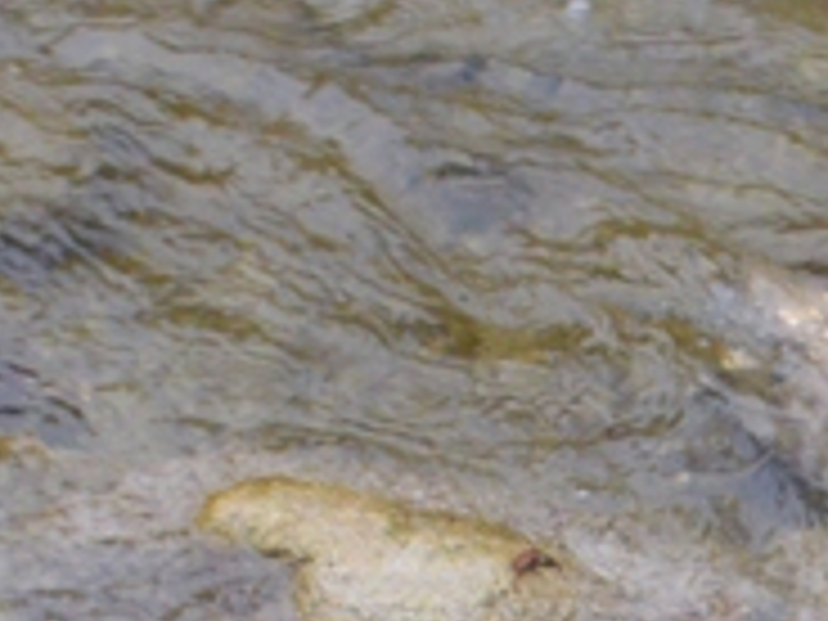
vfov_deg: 8.6
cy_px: 846
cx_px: 873
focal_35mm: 170
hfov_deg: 11.5
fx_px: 4066
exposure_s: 1/118
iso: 281
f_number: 4.4
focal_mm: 9.1
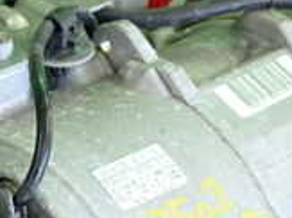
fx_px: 1551
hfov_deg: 10.7
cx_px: 79
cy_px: 264
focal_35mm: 184
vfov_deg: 8.0
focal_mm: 9.01
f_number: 3.2
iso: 640
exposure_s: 1/125
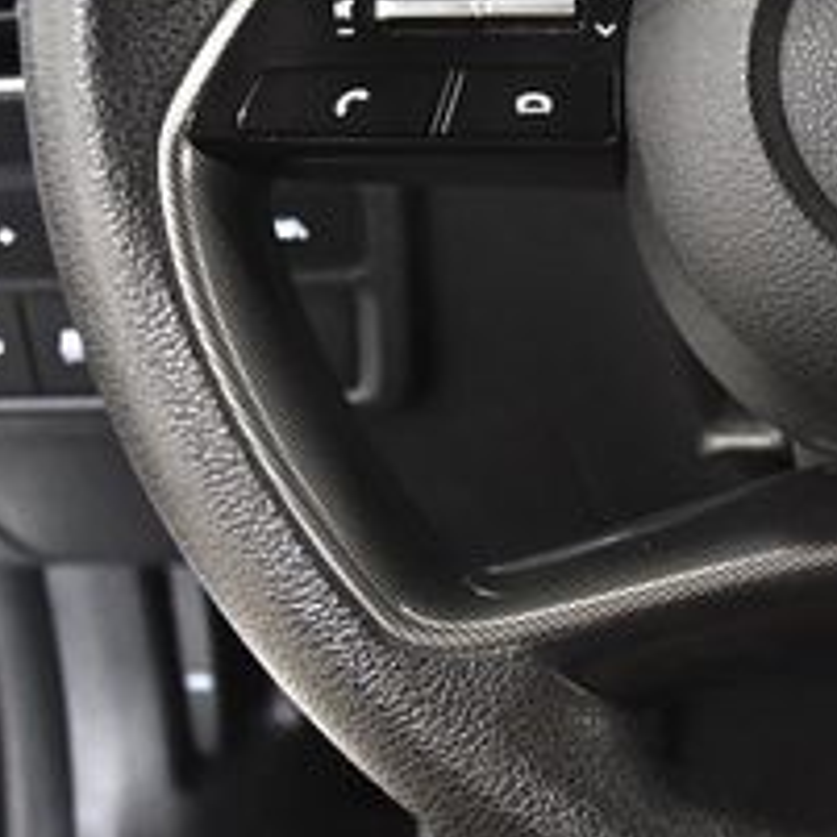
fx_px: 2517
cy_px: 298
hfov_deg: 17.6
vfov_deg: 18.8
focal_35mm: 92
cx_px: 1104
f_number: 3.8
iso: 2500
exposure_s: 1/250
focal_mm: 23
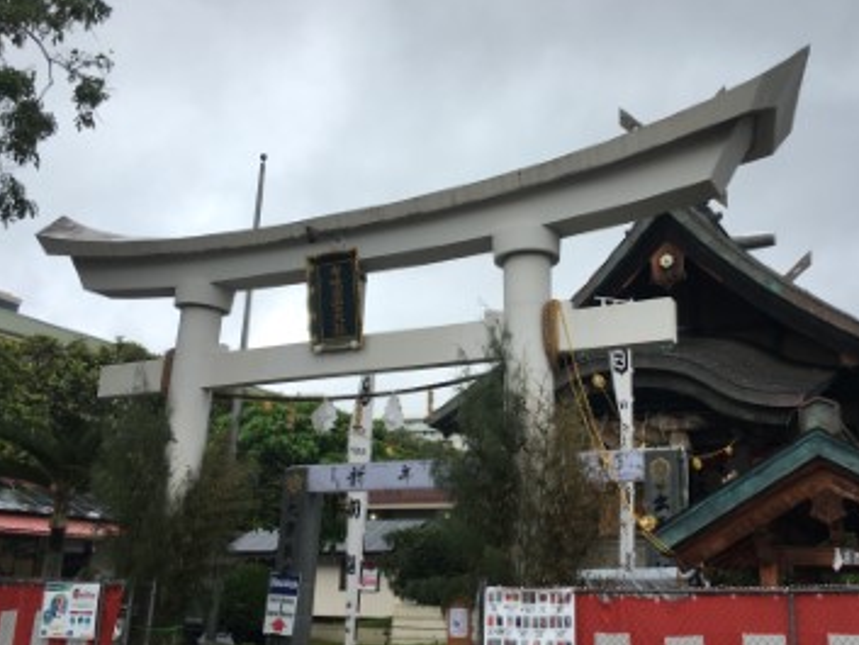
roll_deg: +0.3
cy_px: 346
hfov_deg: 50.0
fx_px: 918
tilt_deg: +7.3
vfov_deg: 38.7
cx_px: 484
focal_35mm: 37
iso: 25
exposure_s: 1/519
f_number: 2.2
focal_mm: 4.15
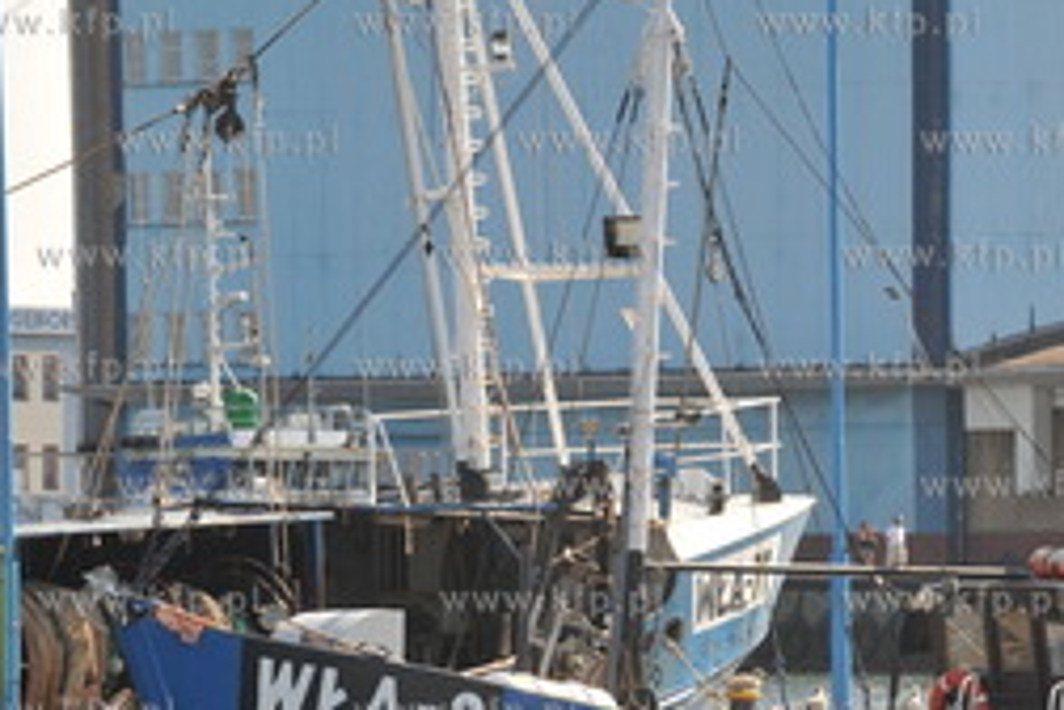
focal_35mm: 317
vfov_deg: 4.3
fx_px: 9368
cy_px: 541
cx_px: 777
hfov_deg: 6.5
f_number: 9
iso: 200
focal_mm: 200
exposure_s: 1/250
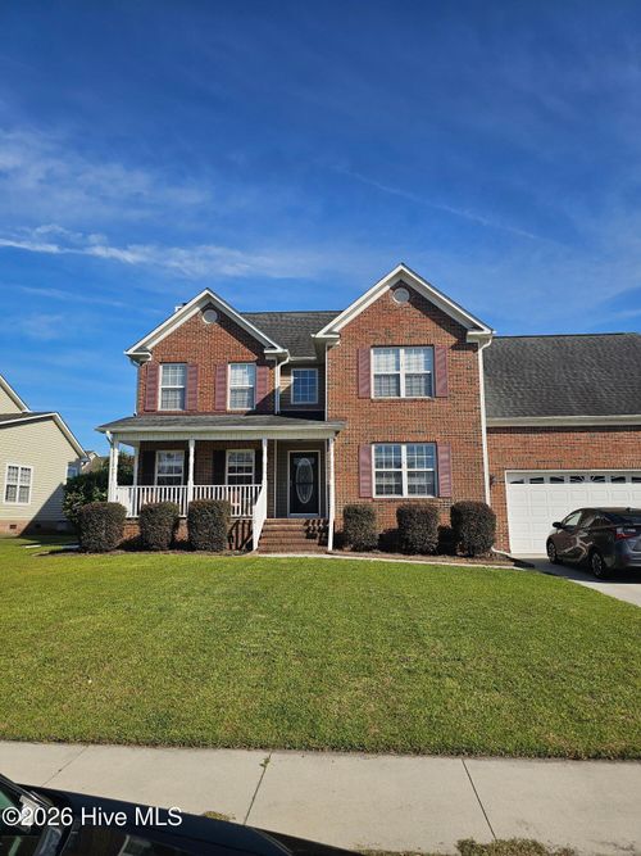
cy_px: 428
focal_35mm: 23
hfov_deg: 58.9
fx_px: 568
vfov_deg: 73.9
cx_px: 320
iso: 10
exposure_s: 1/1064
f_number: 1.7
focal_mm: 6.3
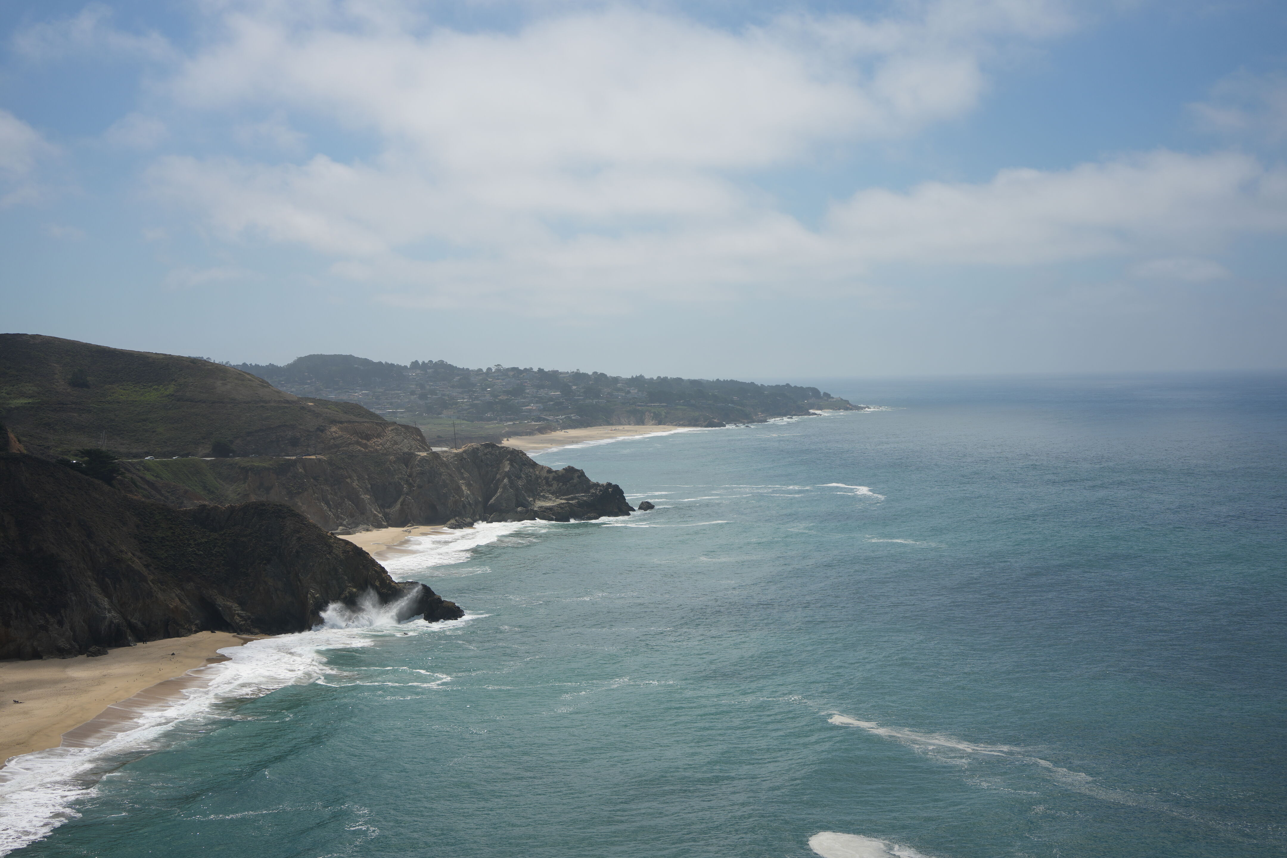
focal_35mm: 50
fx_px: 1787
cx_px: 644
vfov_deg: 27.0
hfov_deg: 39.6
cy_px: 429
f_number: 4.5
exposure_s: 1/1600
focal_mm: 50
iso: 125
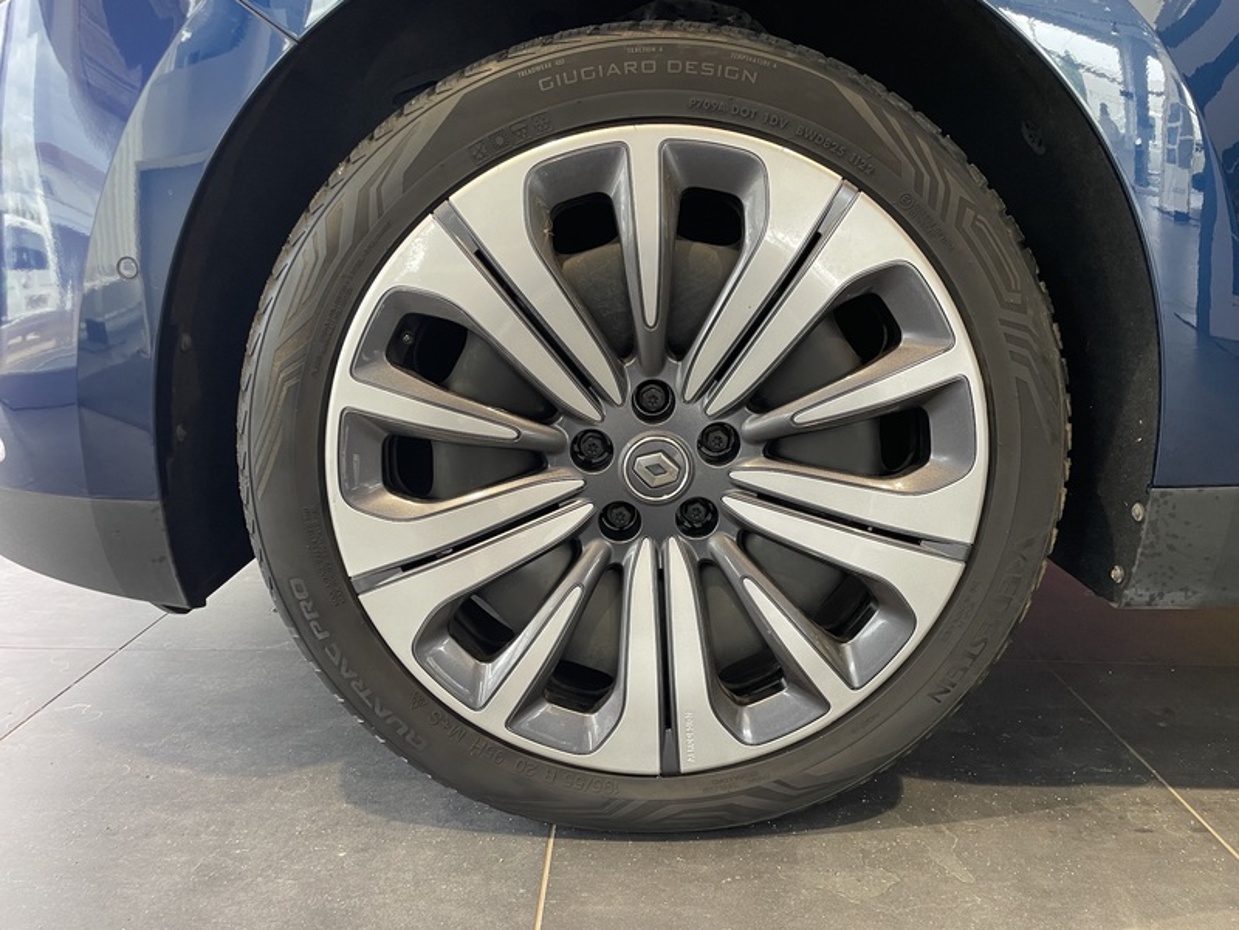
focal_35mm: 26
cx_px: 620
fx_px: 931
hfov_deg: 67.3
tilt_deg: -11.8
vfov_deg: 53.1
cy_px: 465
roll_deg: -0.8
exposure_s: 1/50
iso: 80
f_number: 1.6
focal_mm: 4.2
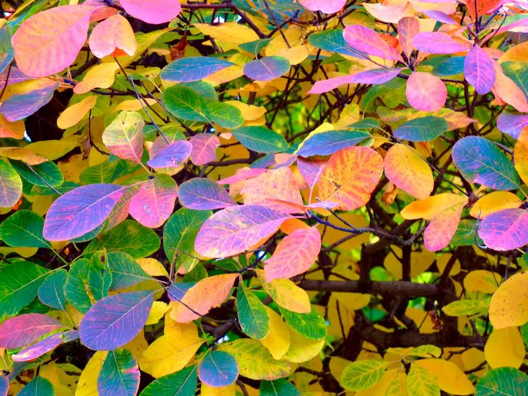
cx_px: 264
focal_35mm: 116
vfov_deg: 12.8
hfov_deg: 17.0
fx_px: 1769
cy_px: 198
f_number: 4.6
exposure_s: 1/40
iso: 160
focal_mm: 20.9
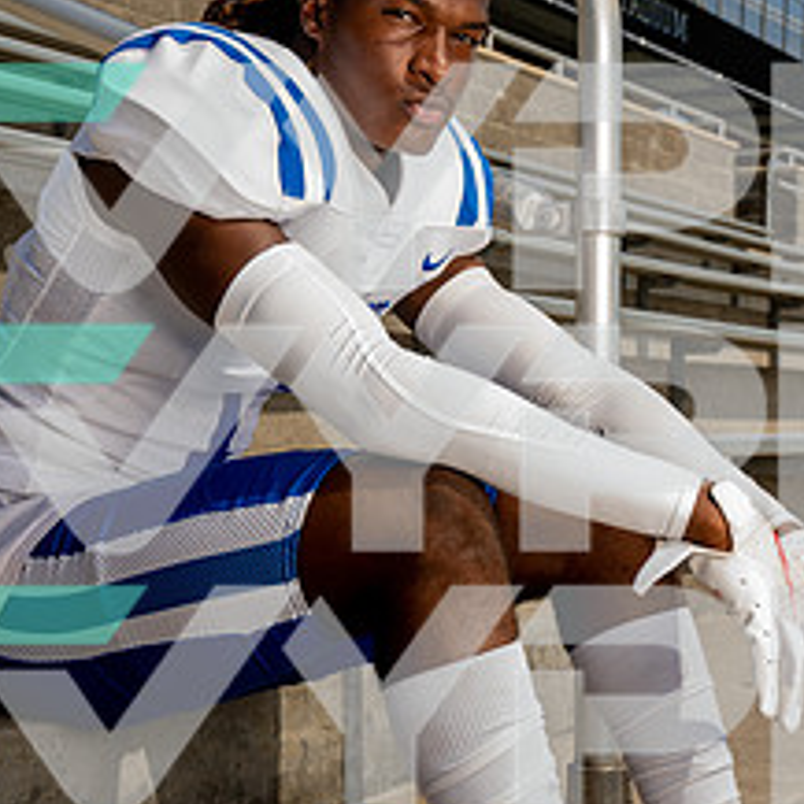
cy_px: 441
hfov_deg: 21.4
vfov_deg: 21.4
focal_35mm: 81
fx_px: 2128
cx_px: 478
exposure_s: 1/250
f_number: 8
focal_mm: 46
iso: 50
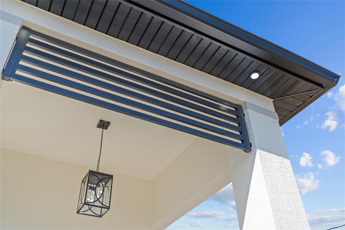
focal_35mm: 35
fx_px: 335
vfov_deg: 37.8
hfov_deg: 54.4
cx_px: 172
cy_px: 115
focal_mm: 35
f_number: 1.4
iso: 100
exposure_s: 1/2000
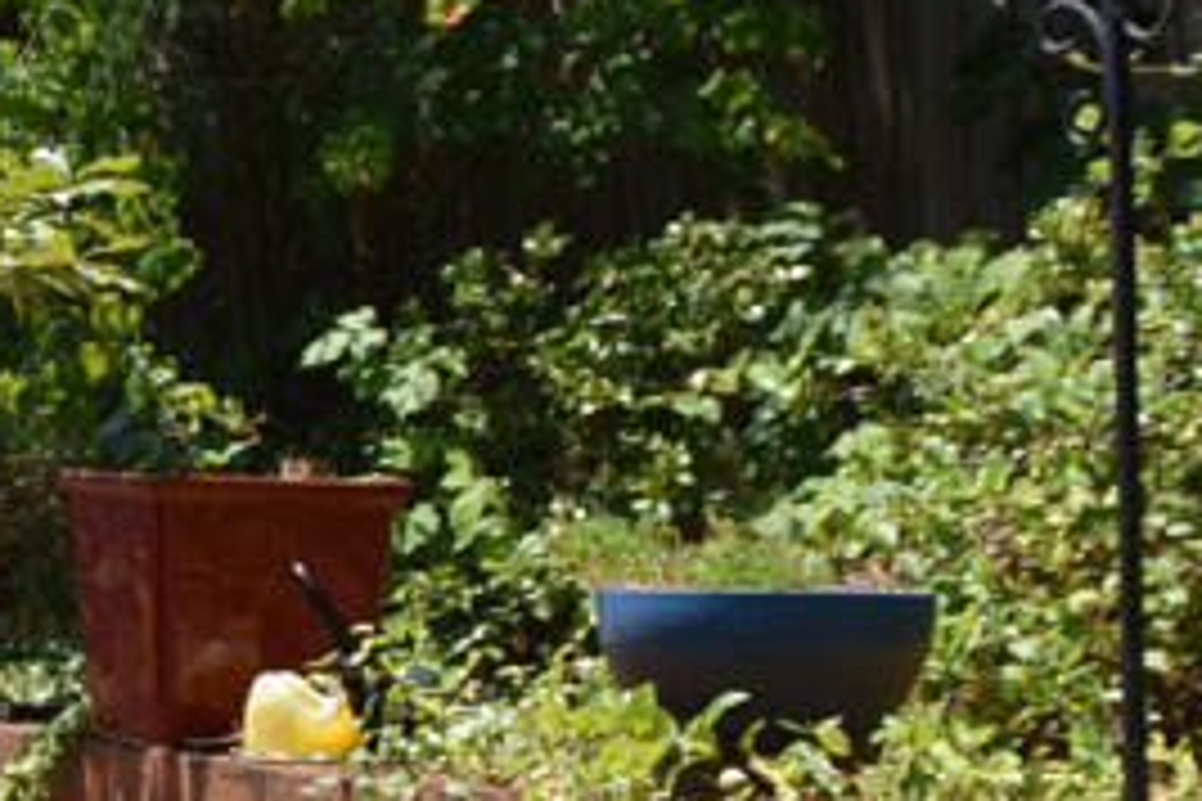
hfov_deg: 14.9
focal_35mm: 122
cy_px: 612
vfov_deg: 11.2
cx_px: -851
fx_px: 4086
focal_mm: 17
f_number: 6.3
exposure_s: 1/200
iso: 100
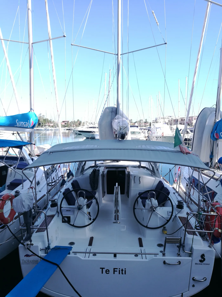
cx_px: 111
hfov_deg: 51.3
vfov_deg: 65.3
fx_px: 231
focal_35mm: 27
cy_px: 148
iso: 50
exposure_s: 1/366
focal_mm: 4.5
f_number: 2.2
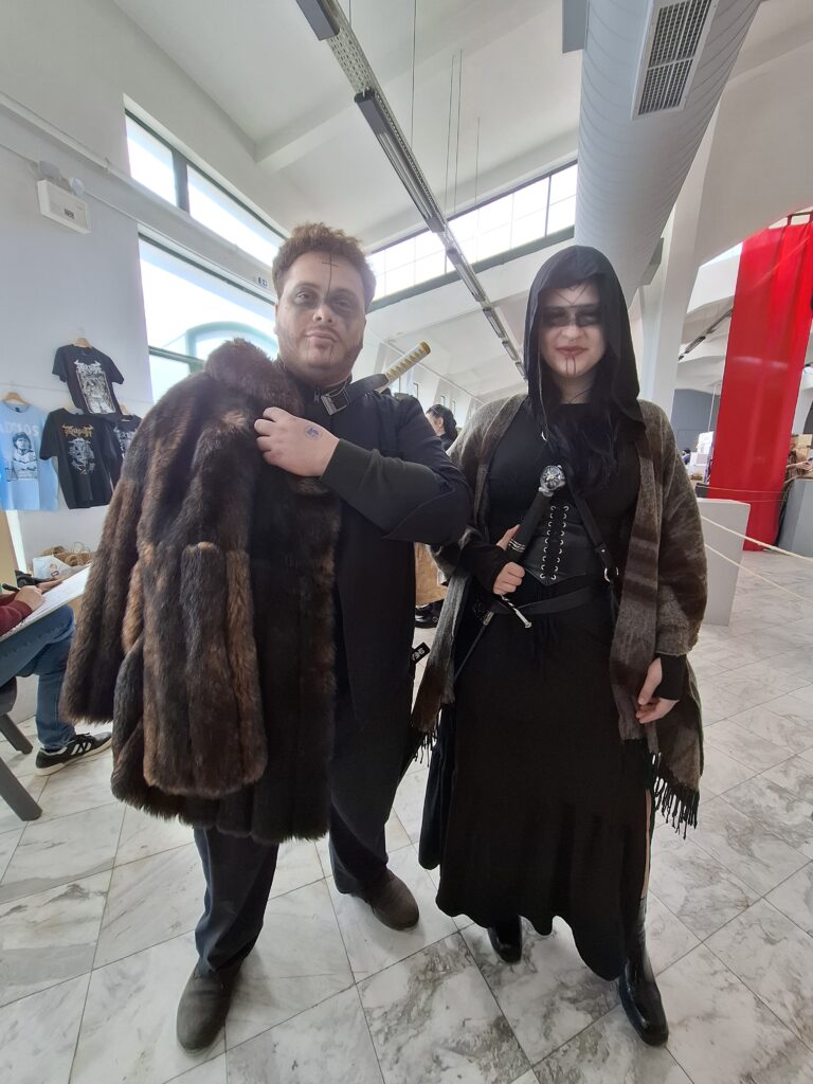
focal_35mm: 13
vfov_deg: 106.2
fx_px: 407
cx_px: 406
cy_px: 542
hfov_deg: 89.9
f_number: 2.2
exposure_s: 1/100
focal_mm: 1.74
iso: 50
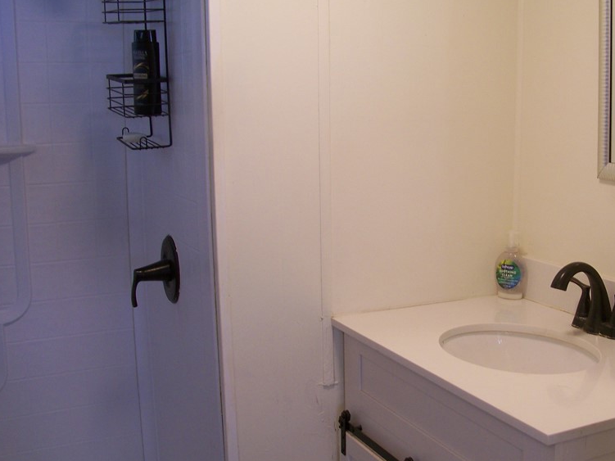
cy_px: 259
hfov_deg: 41.7
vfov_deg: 32.1
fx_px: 799
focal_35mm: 45
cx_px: 396
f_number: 2.8
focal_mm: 5.85
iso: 100
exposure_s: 1/30
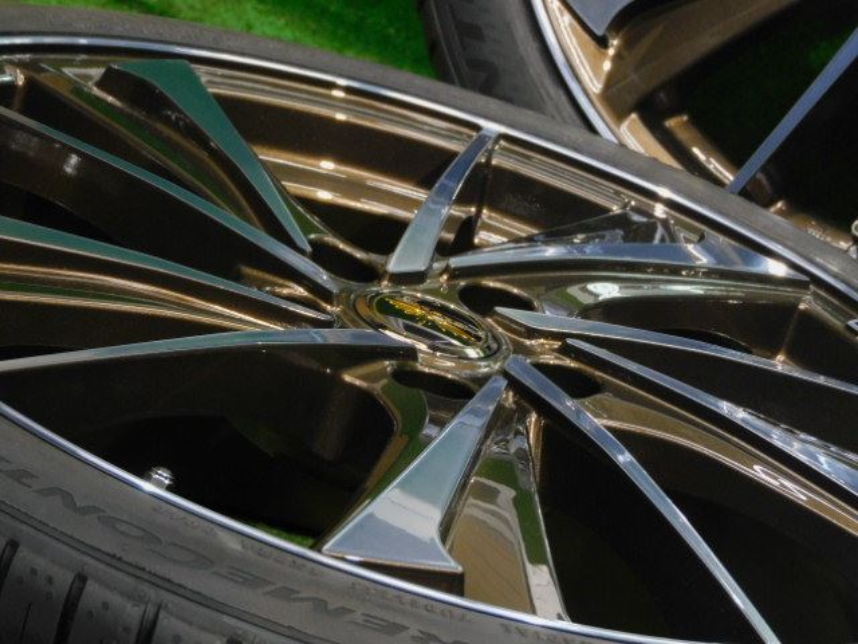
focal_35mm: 150
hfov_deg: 13.2
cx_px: 429
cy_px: 322
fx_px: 3718
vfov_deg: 9.9
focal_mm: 26.9
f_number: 5.2
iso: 400
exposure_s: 1/25
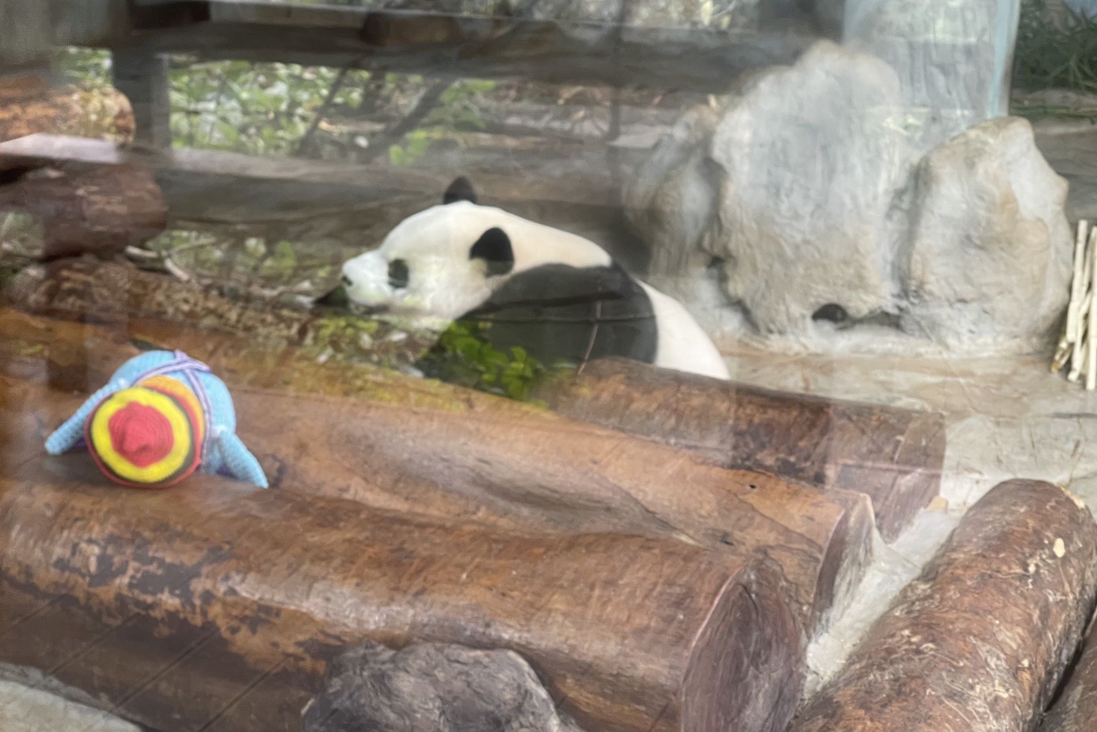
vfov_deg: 20.3
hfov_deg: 30.1
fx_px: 2042
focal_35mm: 67
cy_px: 409
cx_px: 547
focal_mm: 7.5
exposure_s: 1/33
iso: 200
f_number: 2.2
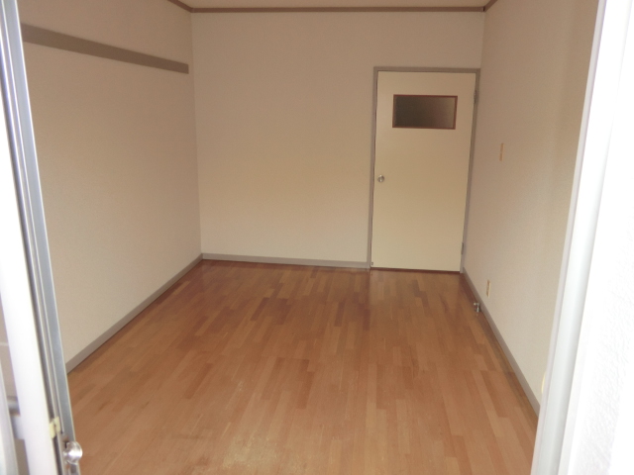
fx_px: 440
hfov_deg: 71.6
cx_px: 317
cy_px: 238
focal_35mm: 24
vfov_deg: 56.8
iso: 80
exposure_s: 1/60
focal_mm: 4.3
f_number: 3.2
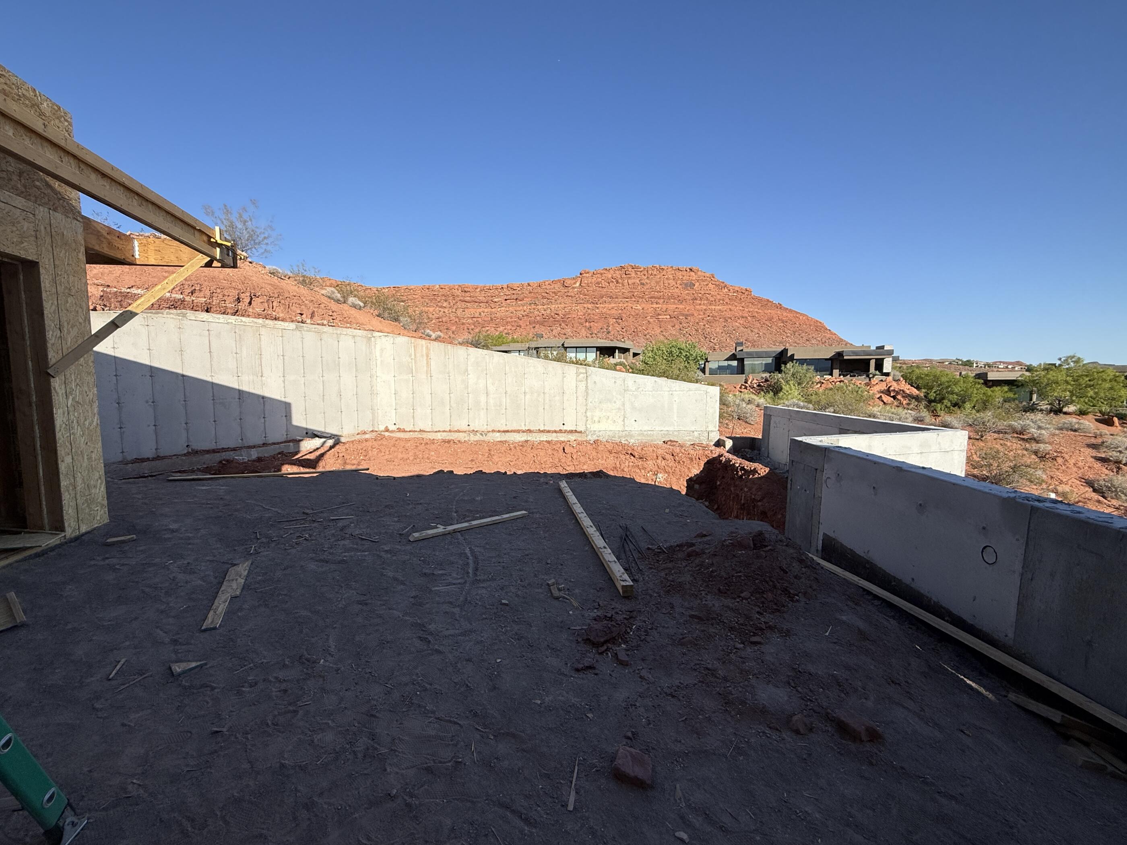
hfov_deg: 98.1
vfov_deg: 81.7
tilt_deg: -4.4
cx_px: 533
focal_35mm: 15
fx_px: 488
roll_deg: +0.9
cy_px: 427
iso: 50
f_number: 2.2
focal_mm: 2.22
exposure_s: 1/2237
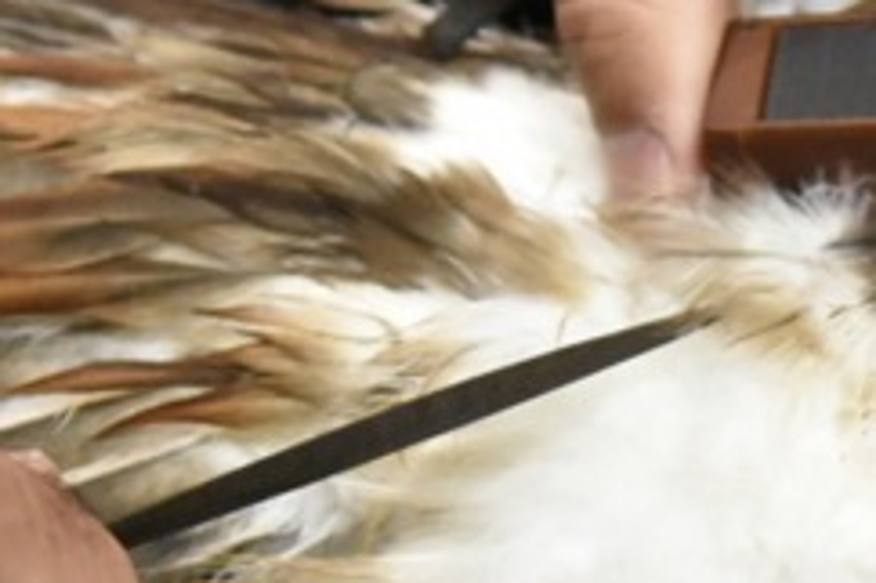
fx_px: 7489
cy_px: 348
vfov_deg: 4.5
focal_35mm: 308
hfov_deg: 6.7
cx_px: 796
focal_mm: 62
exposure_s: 1/200
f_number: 4
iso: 8000
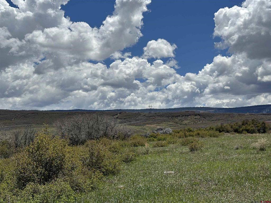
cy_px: 102
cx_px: 136
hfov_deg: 39.7
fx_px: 376
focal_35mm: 48
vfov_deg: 30.3
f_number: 1.78
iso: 64
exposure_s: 1/10870
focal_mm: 6.86
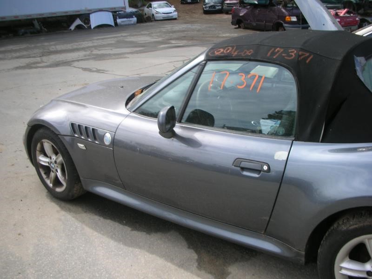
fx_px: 376
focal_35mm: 35
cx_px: 186
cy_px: 140
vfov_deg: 40.7
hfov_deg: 52.6
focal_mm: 5.8
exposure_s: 1/43.4
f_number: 8.5
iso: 50
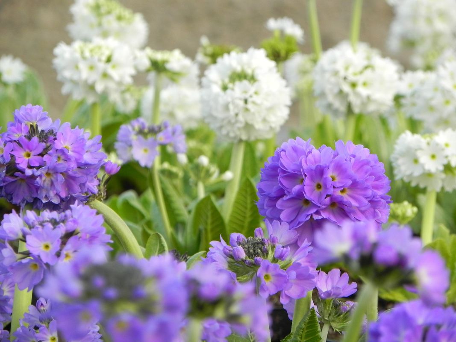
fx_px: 4966
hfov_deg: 5.3
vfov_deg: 3.9
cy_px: 171
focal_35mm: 377
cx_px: 228
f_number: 5
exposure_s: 1/160
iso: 160
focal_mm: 67.2
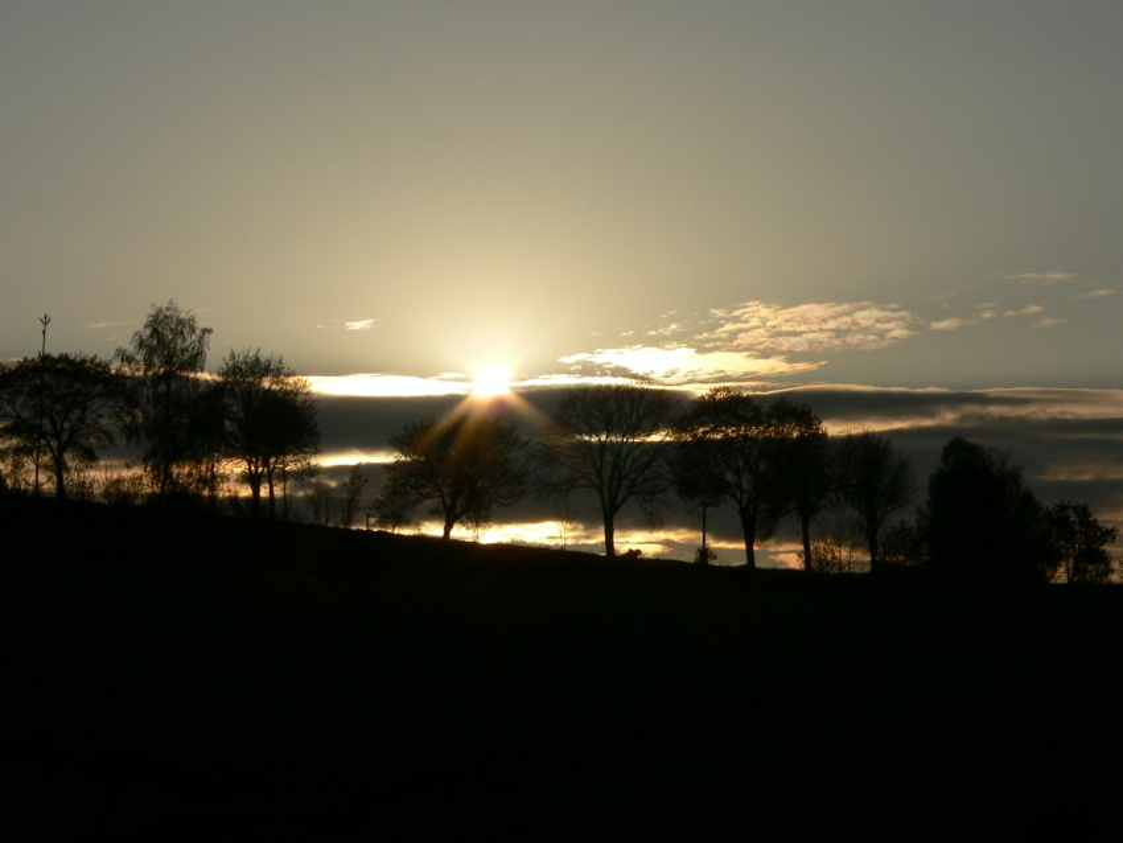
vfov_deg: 11.4
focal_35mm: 130
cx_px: 562
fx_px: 4219
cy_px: 422
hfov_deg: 15.2
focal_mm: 21.6
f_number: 6.5
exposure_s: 1/1600
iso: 80
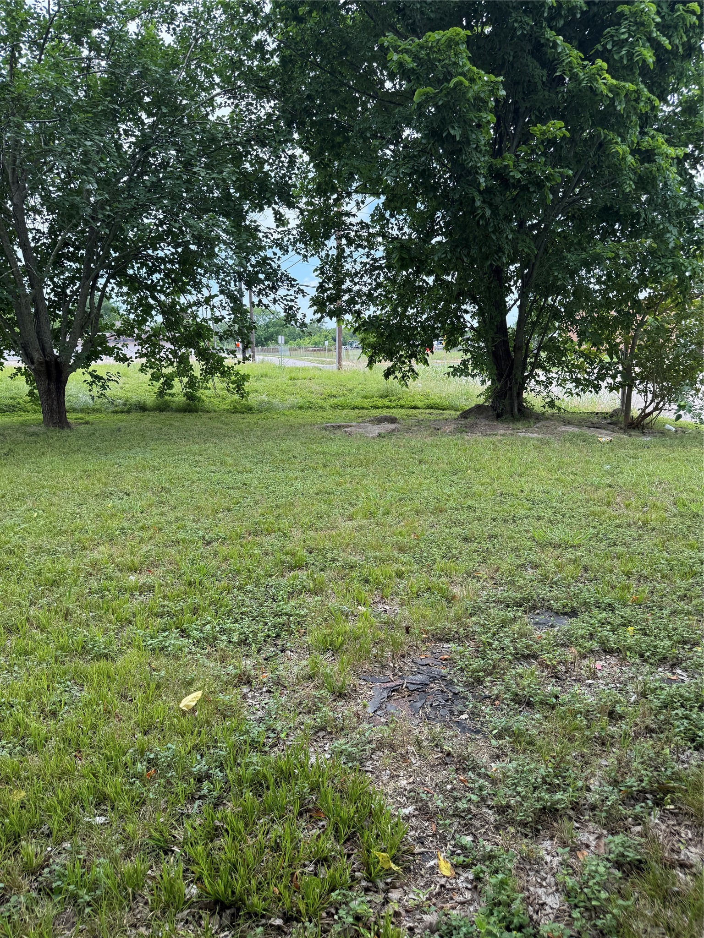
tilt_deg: -11.1
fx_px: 651
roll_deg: +2.0
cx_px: 352
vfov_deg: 71.6
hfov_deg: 56.8
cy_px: 469
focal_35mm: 24
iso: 100
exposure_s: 1/1106
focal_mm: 6.76
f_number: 1.78
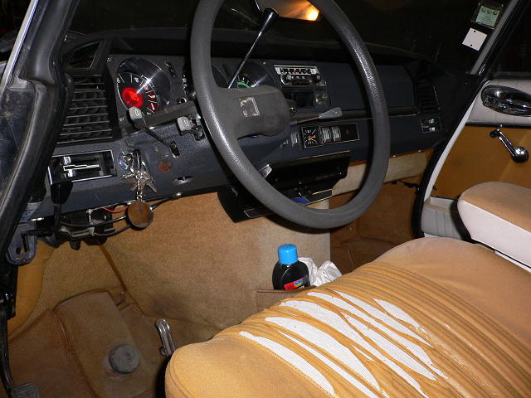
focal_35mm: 35
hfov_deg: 52.6
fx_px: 537
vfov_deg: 40.7
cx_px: 266
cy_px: 199
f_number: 2.8
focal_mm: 5.8
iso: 100
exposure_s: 1/60
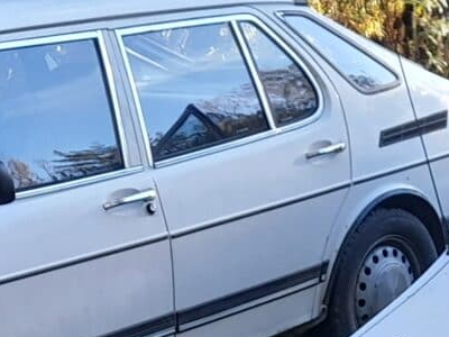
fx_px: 1660
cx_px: 465
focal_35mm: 128
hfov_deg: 15.1
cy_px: 431
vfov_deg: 11.3
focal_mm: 4.6
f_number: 2
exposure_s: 1/50
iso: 25
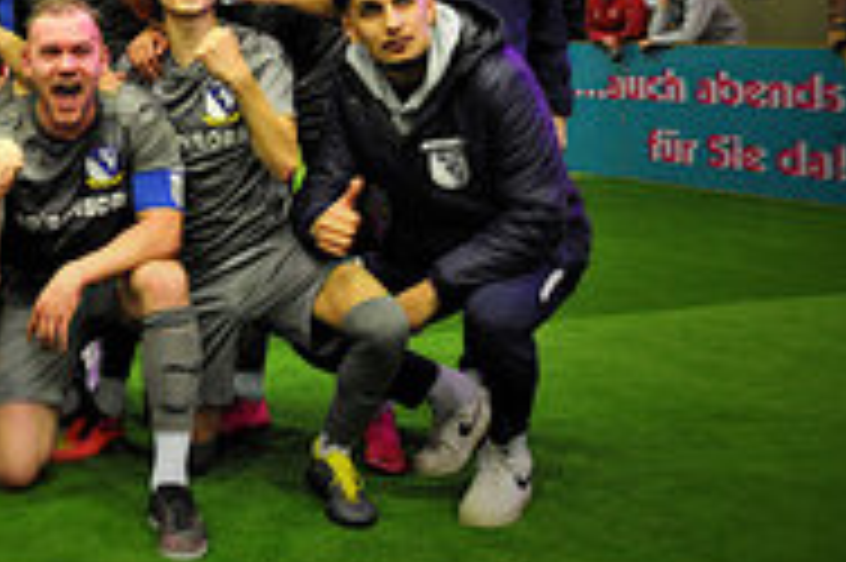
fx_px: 1575
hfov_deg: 28.5
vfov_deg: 19.7
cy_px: 4
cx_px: 27
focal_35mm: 67
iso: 1600
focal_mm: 21
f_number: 3.8
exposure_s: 1/15
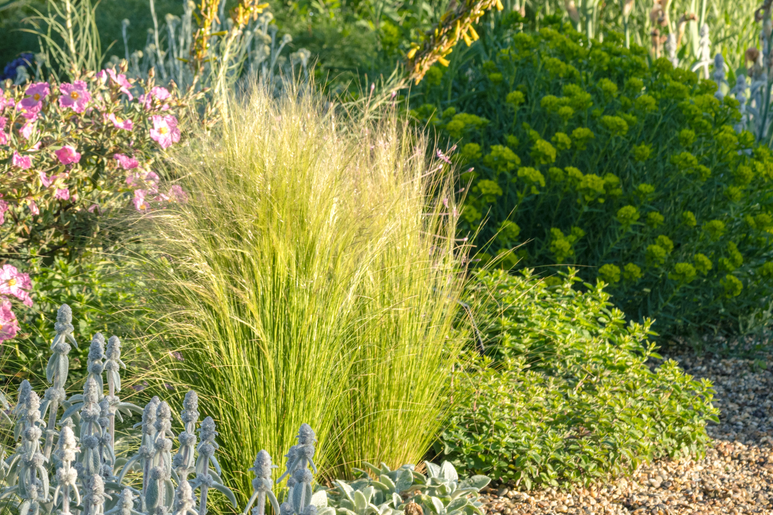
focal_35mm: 253
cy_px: -3
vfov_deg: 5.4
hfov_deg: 8.1
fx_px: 5432
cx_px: -170
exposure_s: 1/250
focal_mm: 90
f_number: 7.1
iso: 400
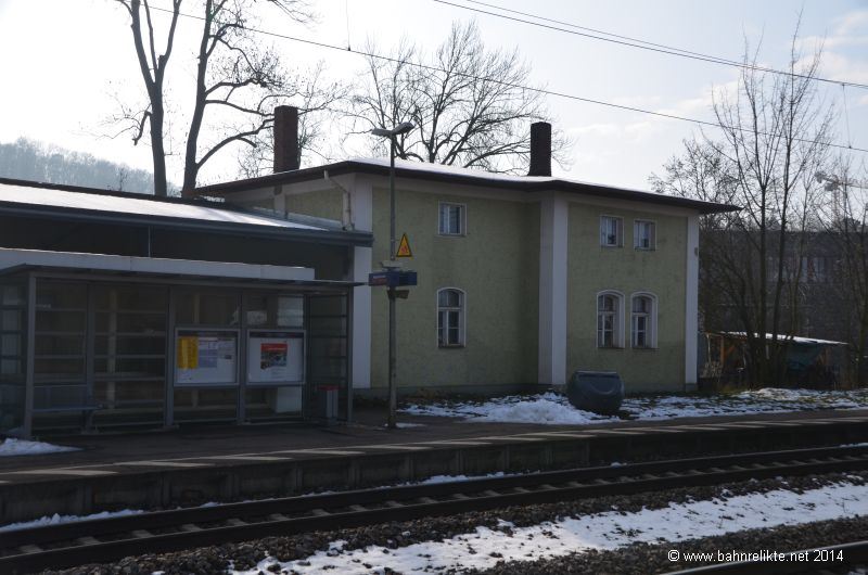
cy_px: 288
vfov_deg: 28.0
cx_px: 434
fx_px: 1155
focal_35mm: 48
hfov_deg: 41.2
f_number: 9
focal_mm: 32
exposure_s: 1/320
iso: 100
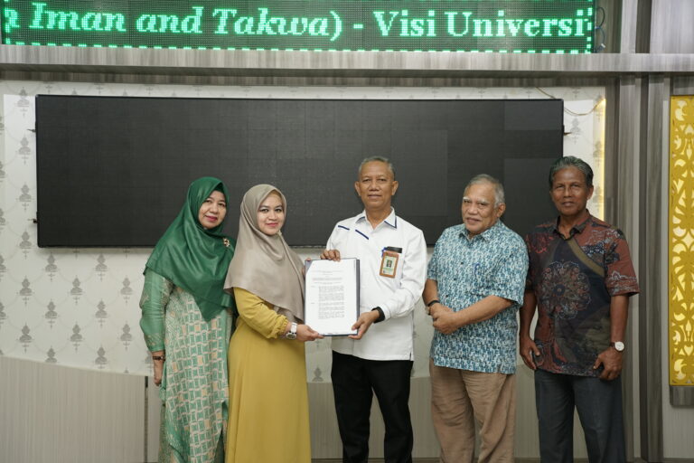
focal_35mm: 40
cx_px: 347
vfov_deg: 33.4
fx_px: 771
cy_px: 232
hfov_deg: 48.5
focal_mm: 40
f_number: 2.8
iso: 500
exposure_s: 1/125
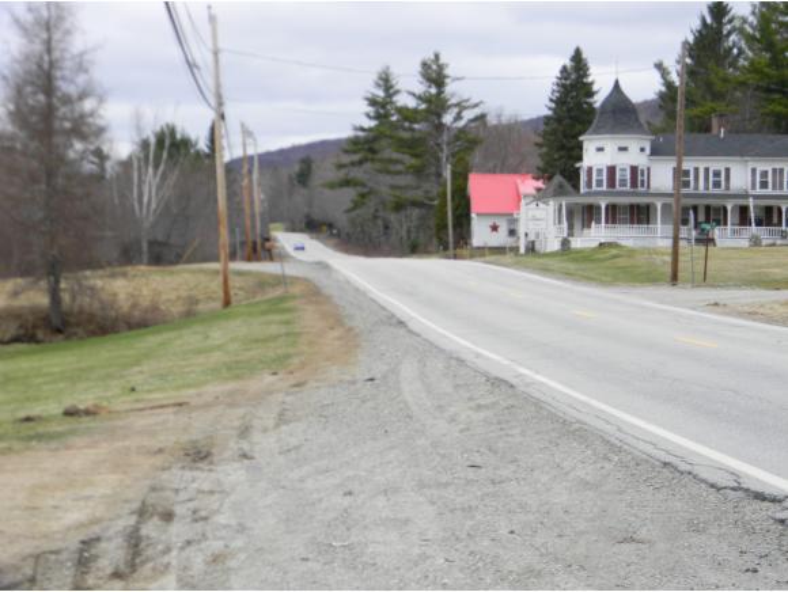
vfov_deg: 17.8
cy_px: 296
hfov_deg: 23.5
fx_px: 1891
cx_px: 394
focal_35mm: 83
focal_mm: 15.1
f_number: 4.5
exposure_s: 1/390
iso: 80
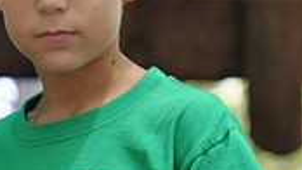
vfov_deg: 3.3
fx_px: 2932
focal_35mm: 366
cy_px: 164
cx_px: 106
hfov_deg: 5.9
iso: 400
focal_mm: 70
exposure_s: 1/320
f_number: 4.5
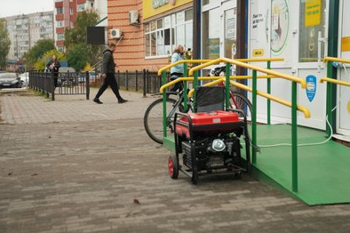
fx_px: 602
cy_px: 118
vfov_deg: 21.9
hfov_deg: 32.4
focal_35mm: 62
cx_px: 175
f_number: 2.8
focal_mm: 61
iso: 160
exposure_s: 1/50
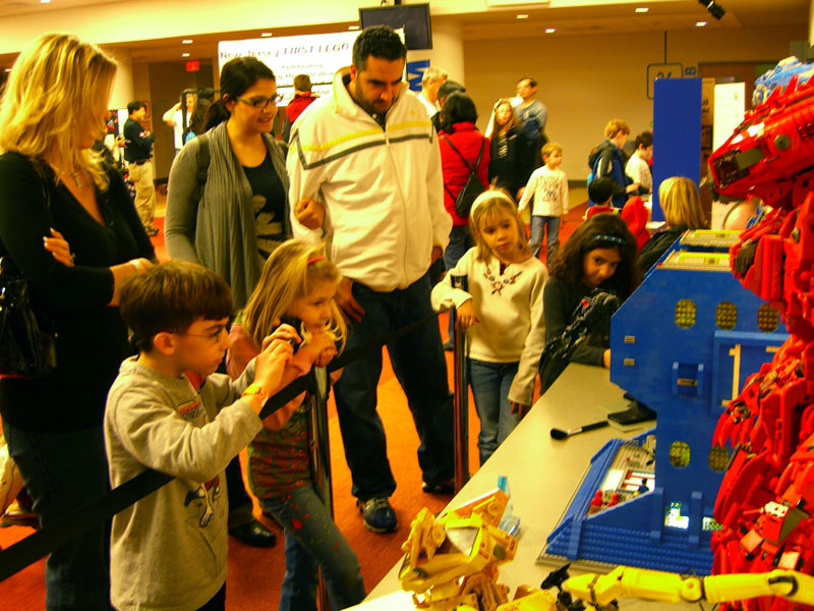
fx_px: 894
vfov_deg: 37.7
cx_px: 407
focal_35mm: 38
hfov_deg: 49.0
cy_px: 306
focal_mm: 7.9
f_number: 2.8
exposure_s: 1/13
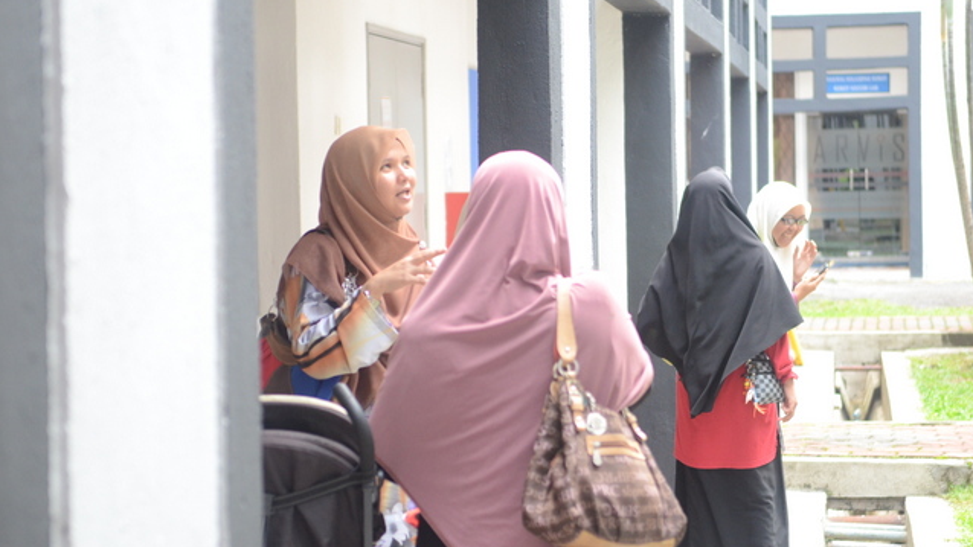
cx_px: 486
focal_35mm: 87
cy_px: 256
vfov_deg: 14.0
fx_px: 2233
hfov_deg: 24.6
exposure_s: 1/500
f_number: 2.8
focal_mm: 55
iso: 1600
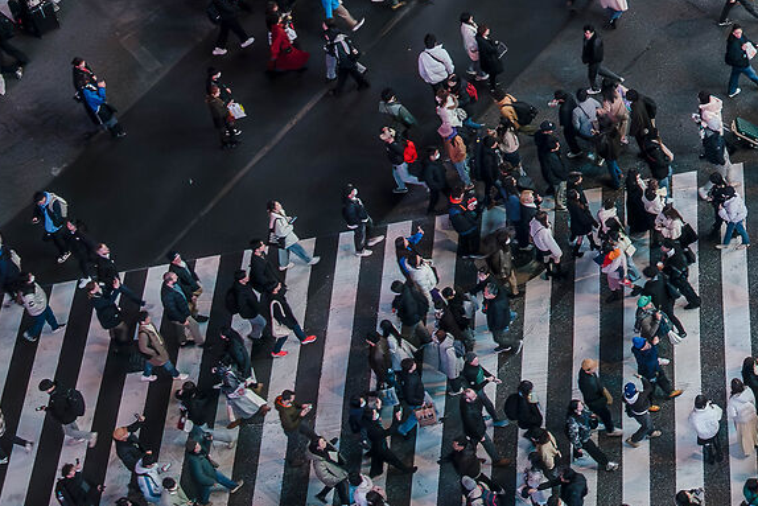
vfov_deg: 11.4
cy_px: -182
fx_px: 2464
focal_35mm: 117
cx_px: 1195
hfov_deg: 15.8
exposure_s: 1/40
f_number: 4.5
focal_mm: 28
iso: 1600
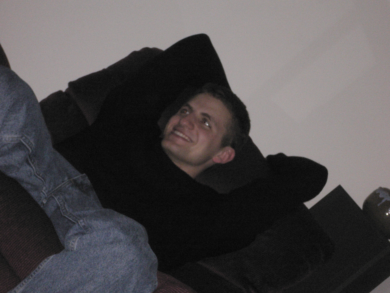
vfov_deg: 14.1
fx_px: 1183
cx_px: 195
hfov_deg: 18.7
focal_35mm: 105
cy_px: 146
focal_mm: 17.4
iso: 400
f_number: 5
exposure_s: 1/60
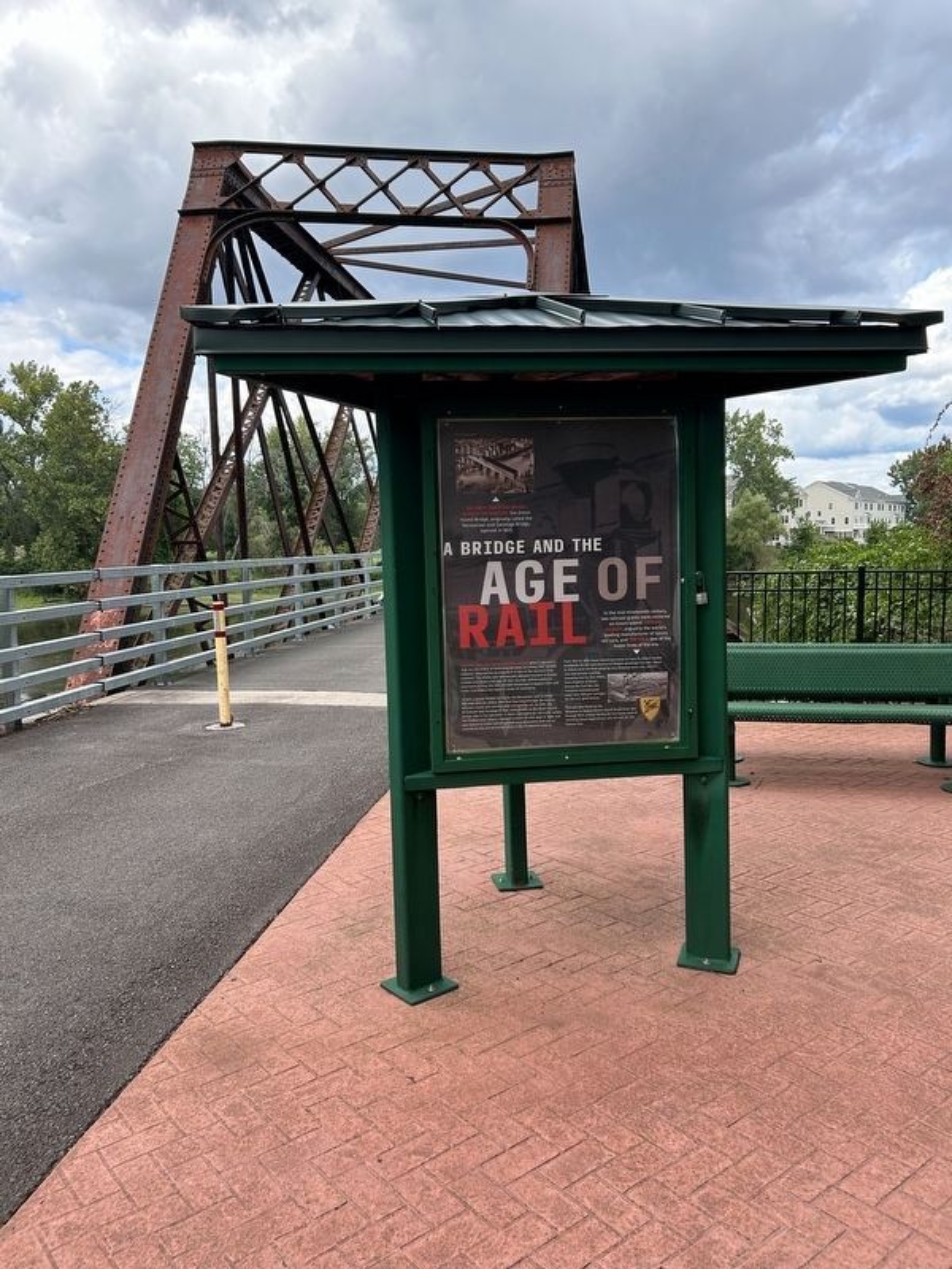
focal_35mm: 26
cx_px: 476
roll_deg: +1.1
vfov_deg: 67.3
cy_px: 634
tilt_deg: -4.0
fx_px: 953
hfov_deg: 53.1
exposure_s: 1/949
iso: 50
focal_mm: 5.7
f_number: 1.5
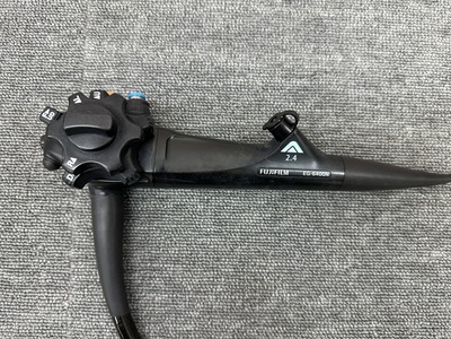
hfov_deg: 71.6
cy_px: 170
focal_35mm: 24
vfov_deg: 56.8
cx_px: 226
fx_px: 313
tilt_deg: -86.1
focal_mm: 6.86
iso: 200
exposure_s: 1/120
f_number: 1.78
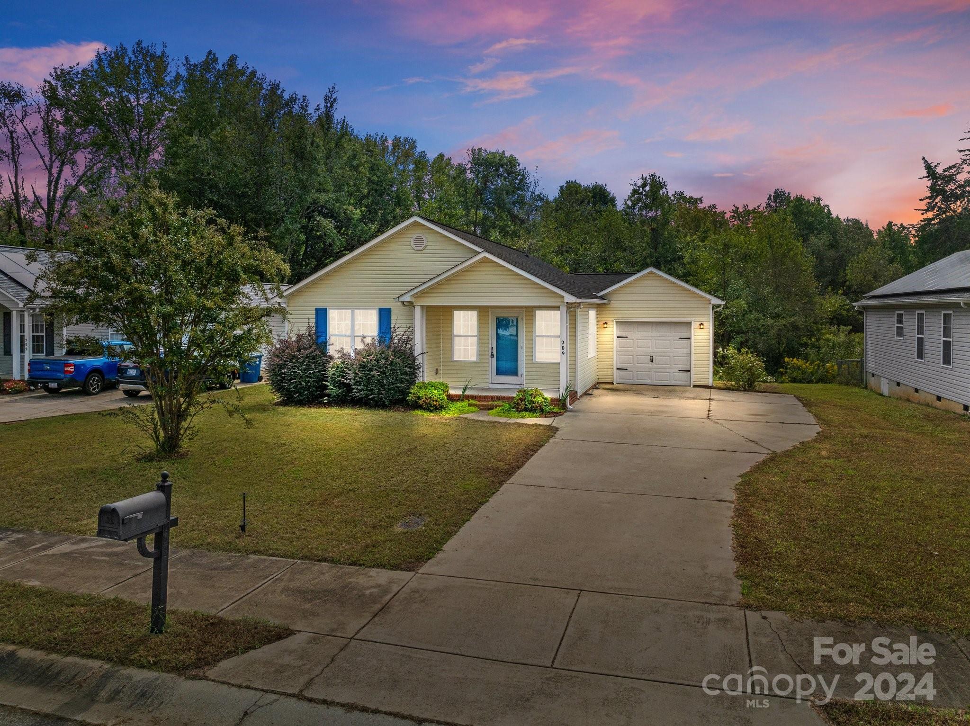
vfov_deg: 56.8
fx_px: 672
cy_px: 363
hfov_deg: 71.6
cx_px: 485
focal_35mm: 24
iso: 120
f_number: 2.8
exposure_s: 1/640
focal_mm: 12.29
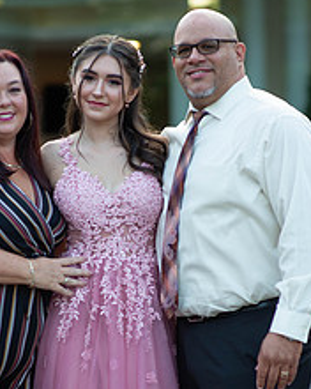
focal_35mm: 163
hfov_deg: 9.5
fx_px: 1875
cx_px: 119
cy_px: 301
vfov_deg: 11.8
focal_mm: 85
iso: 250
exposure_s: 1/800
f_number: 2
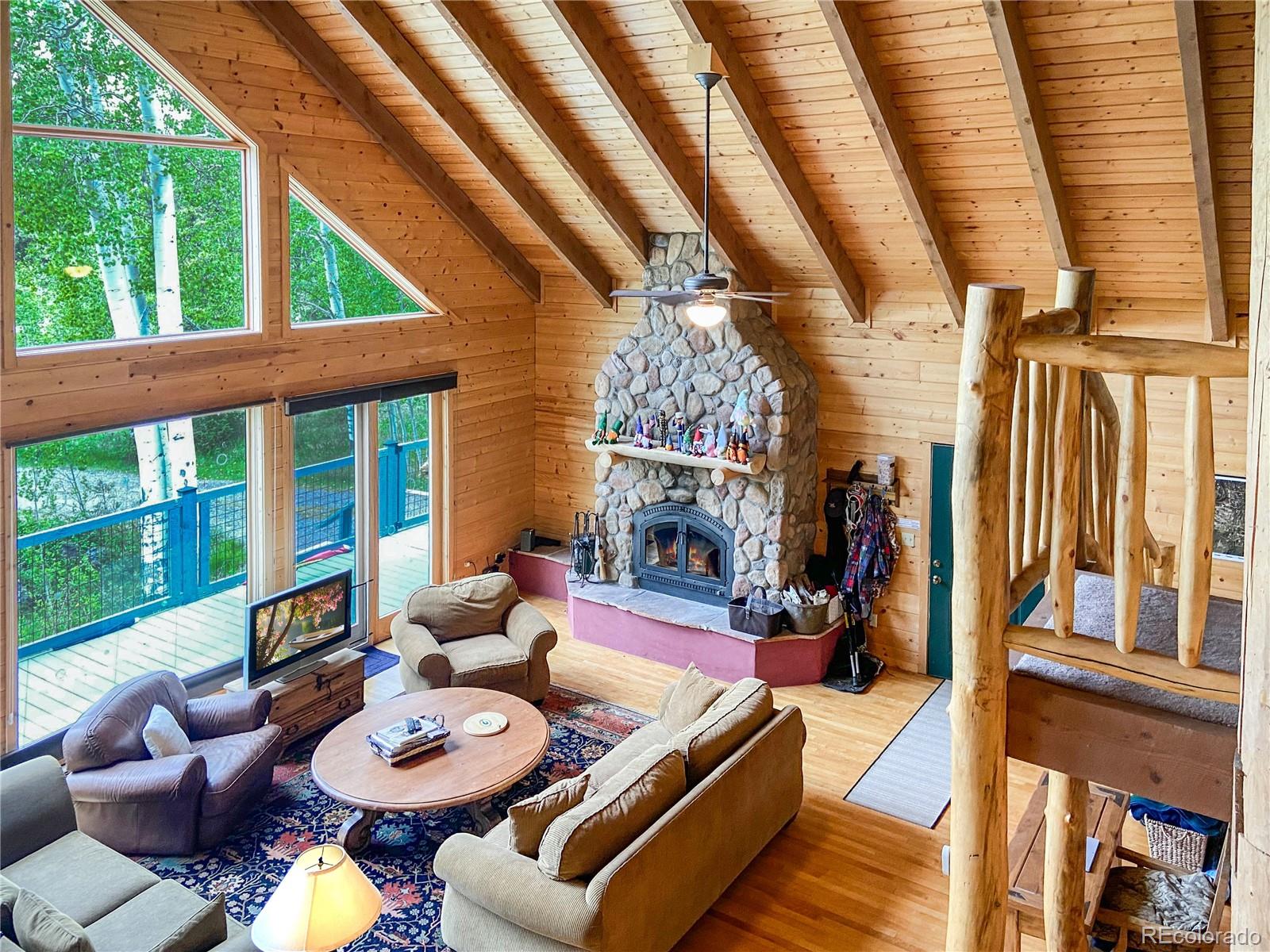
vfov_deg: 53.1
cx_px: 635
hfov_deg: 67.3
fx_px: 954
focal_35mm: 26
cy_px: 476
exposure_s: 1/60
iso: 100
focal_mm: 4.25
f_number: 1.8
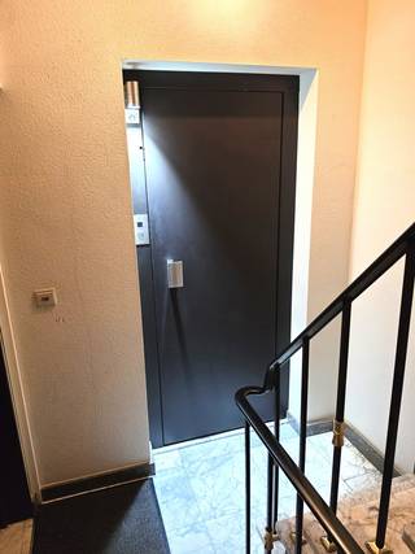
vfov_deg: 73.9
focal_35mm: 23
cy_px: 277
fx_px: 368
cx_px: 208
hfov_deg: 58.9
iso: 400
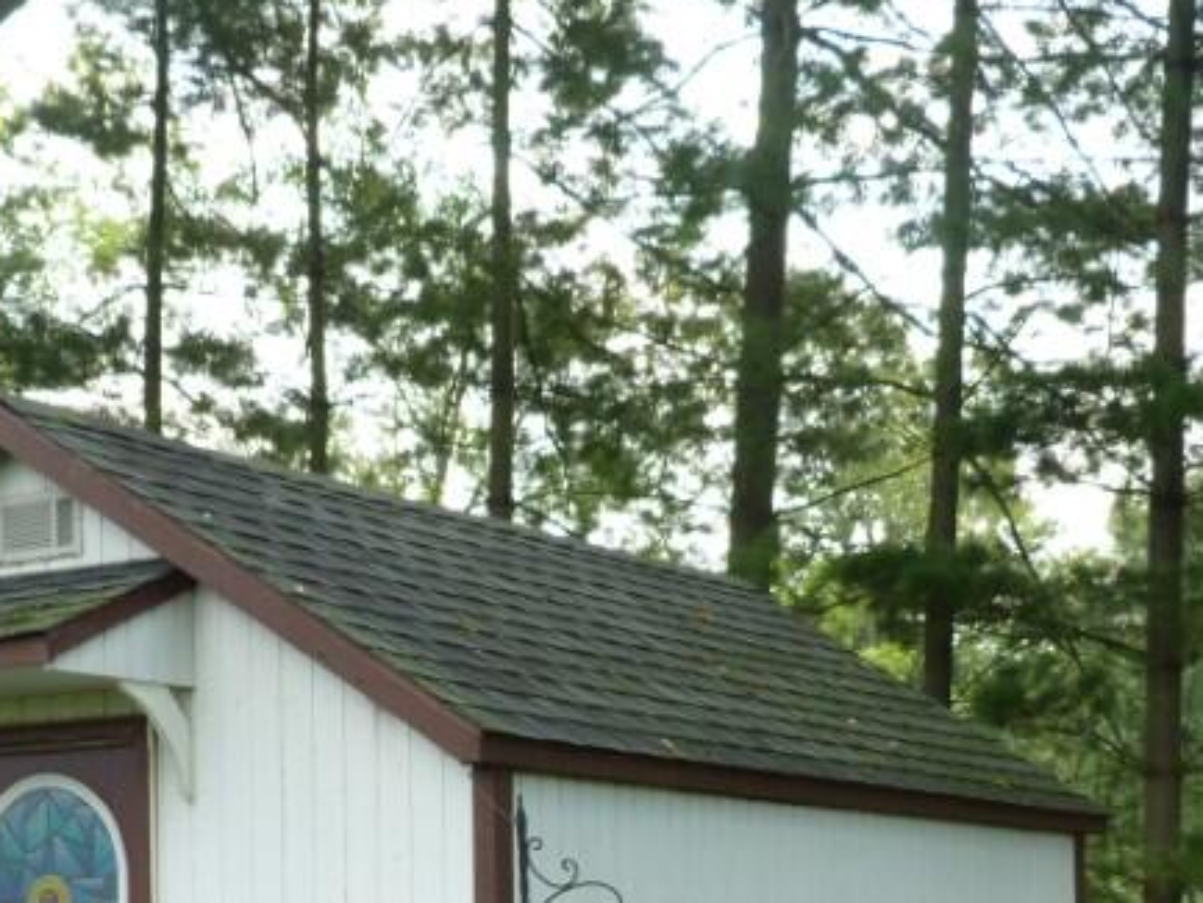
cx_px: 414
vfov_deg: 18.2
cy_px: 1006
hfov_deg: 24.9
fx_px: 2711
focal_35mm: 78
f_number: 3
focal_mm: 5.9
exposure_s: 1/80
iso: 80
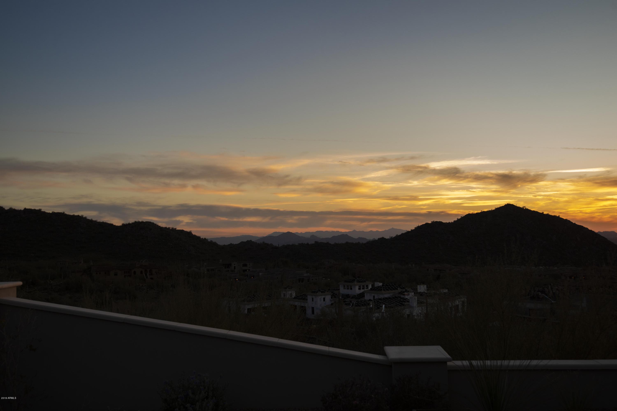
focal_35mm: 35
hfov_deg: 54.4
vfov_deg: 37.9
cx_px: 308
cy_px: 206
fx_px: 600
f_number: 5.6
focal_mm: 35
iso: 500
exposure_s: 1/200
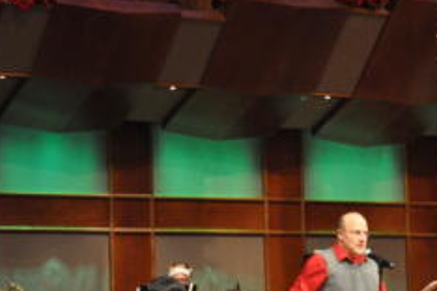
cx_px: 345
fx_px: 2052
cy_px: 199
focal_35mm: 169
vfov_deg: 8.1
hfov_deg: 12.1
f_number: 5.6
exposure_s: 1/30
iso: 1600
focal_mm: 55
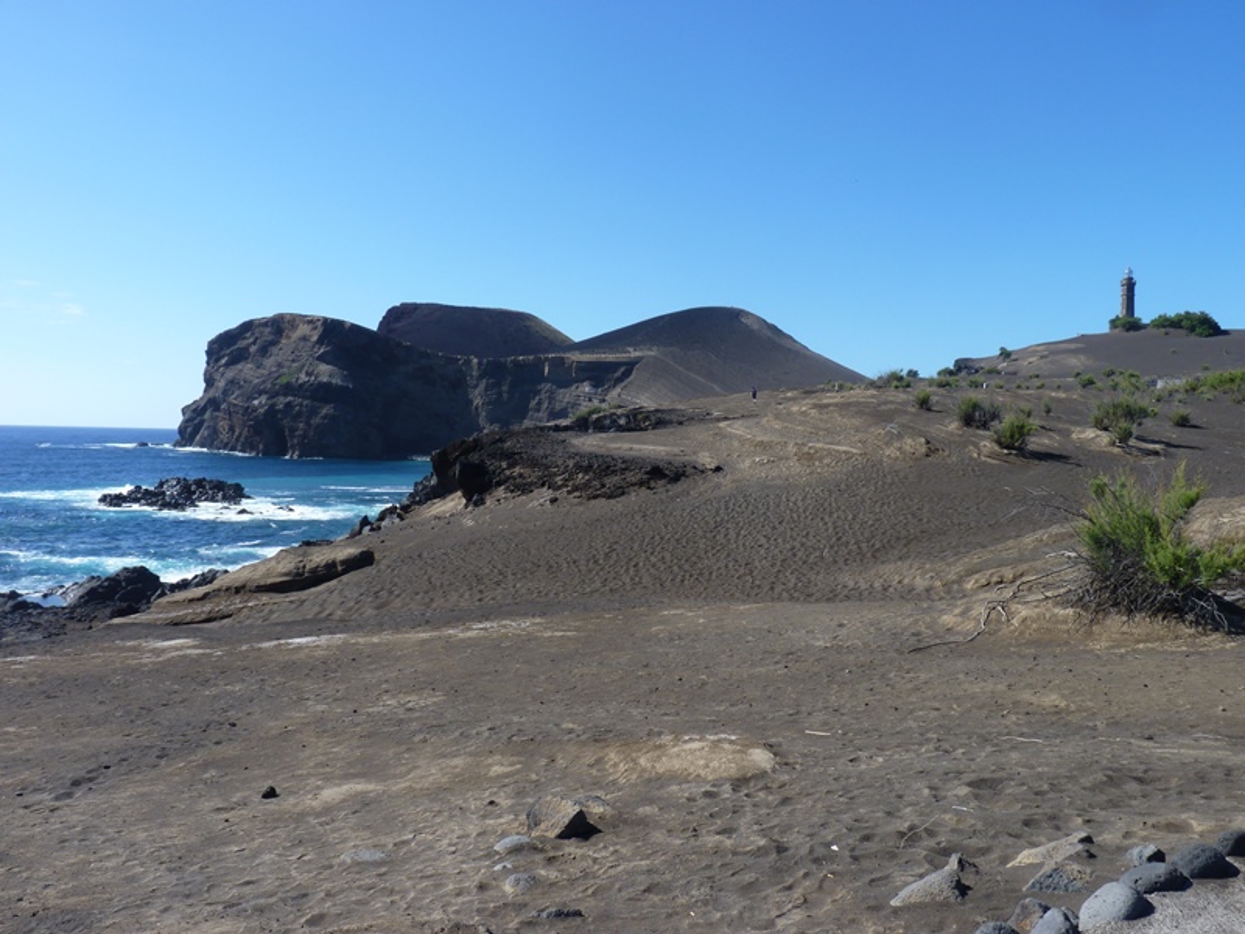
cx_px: 622
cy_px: 467
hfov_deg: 65.3
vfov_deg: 51.4
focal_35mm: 27
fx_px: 971
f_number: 5.6
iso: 80
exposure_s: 1/200
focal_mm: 4.8
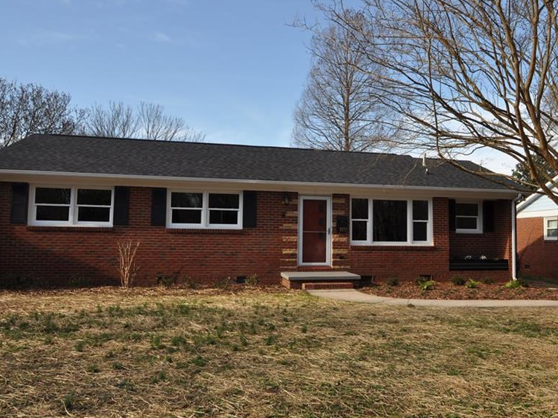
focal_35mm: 27
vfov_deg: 51.3
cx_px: 335
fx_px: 435
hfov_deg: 64.7
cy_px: 211
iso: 200
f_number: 8
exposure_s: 1/250
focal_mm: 14
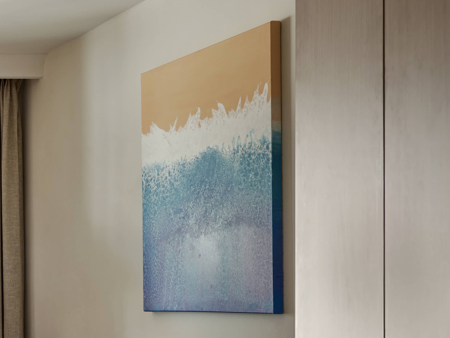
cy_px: 304
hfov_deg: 20.1
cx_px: -145
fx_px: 1157
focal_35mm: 89
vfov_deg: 16.4
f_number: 16
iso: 400
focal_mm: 38.9
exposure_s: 1/1.59
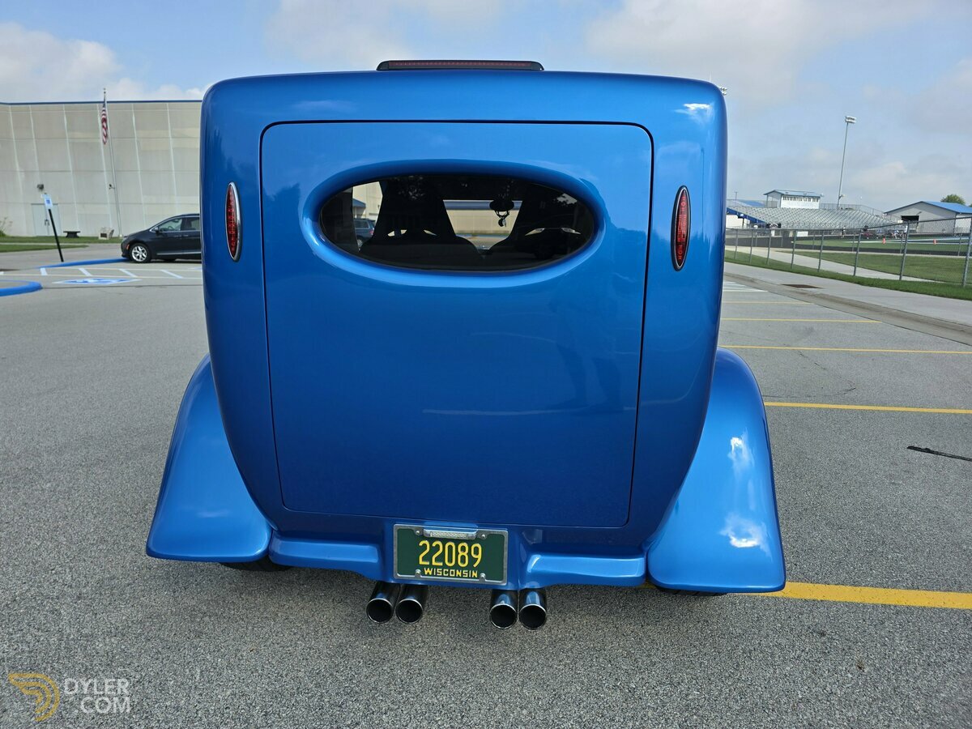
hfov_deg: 73.9
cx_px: 486
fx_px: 646
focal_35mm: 23
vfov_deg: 58.9
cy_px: 364
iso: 80
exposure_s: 1/4434
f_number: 1.7
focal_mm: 6.3
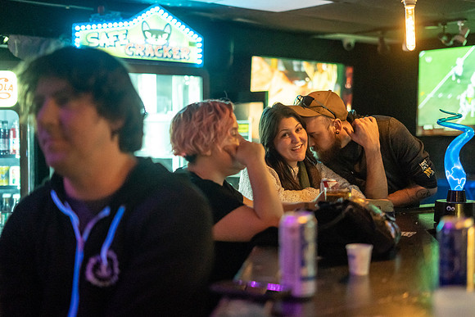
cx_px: 262
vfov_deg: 23.8
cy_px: 160
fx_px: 752
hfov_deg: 35.0
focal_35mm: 57
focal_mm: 50
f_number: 1.8
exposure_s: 1/320
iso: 3200
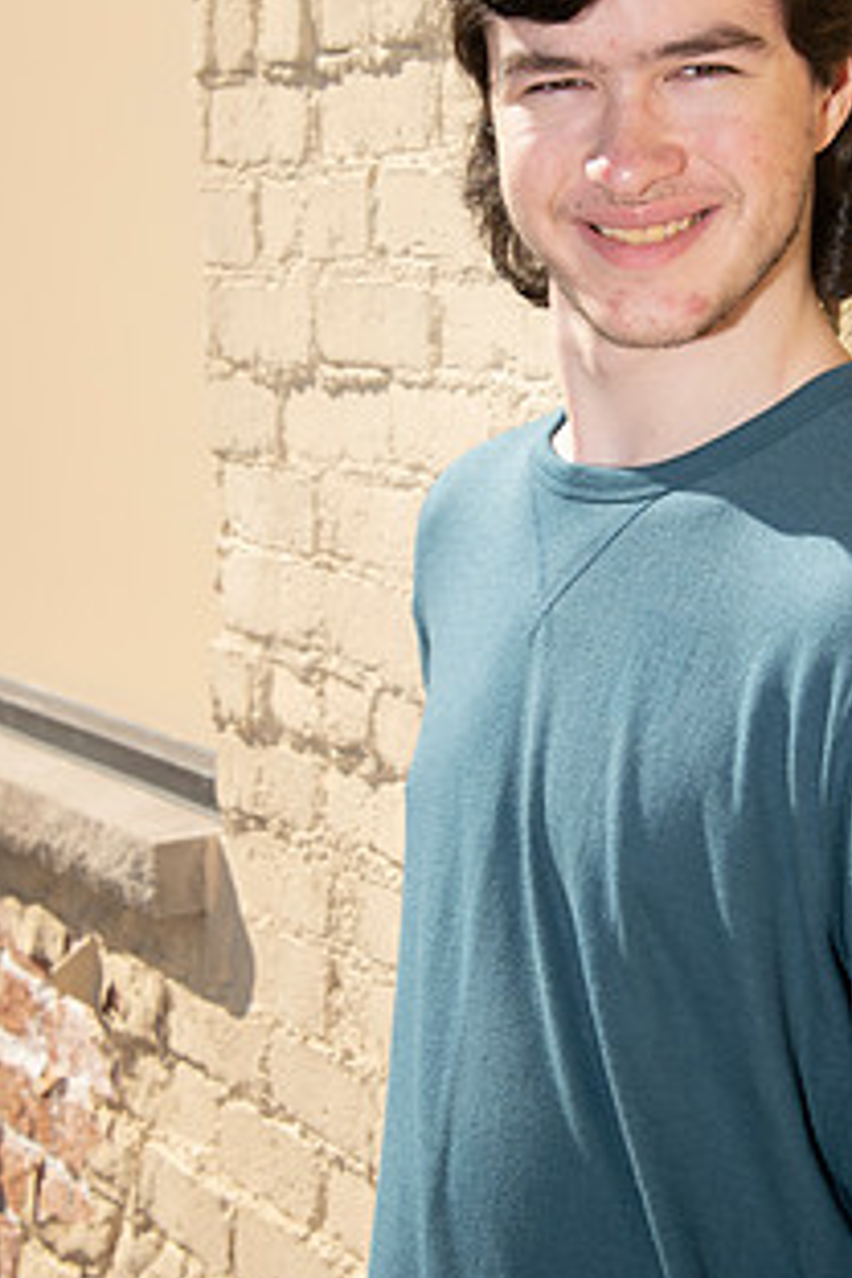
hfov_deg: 13.5
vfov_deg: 20.2
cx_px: 578
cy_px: 492
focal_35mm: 101
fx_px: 3585
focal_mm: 70
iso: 160
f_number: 10
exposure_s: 1/160
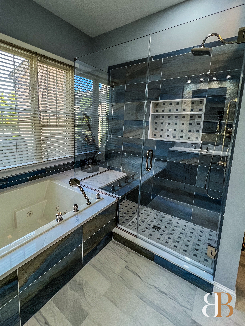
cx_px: 99
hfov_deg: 77.3
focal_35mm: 16
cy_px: 147
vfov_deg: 94.2
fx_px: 151
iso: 125
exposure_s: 1/120
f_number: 1.8
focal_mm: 1.57
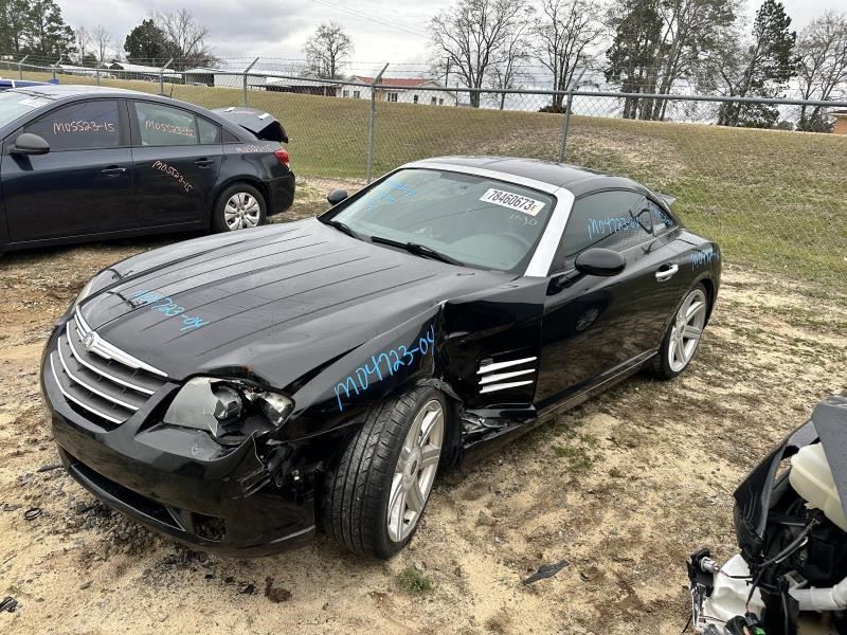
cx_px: 424
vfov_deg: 56.8
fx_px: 587
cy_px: 318
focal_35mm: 24
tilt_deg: -18.6
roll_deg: -4.6
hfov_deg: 71.6
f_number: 1.78
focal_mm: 6.86
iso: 80
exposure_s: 1/587
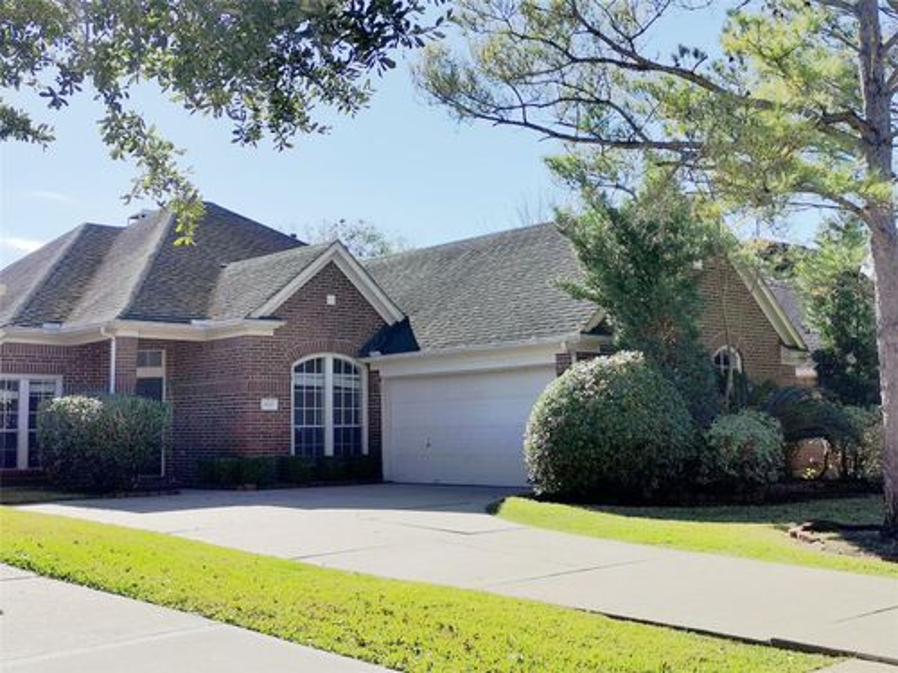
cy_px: 336
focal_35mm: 42
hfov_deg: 44.8
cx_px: 449
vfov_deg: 34.3
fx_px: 1090
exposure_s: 1/5263
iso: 50
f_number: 1.6
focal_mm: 5.56
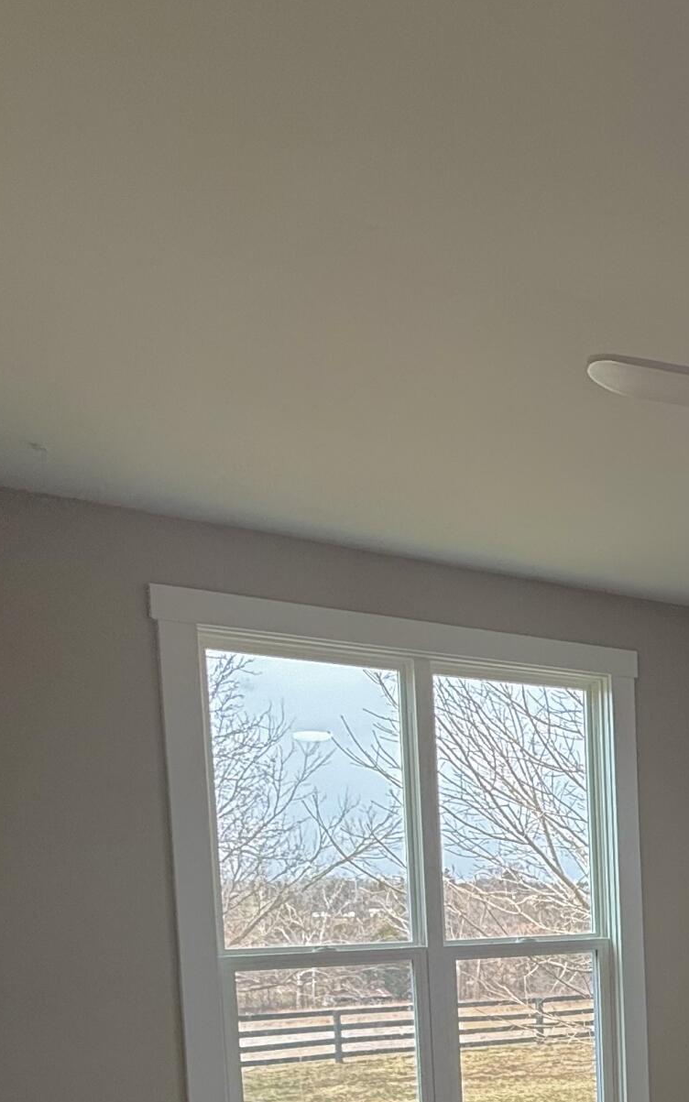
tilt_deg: -5.8
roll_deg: +0.2
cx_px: 850
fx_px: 1111
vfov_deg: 47.6
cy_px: 981
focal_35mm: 37
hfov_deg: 29.2
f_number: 2.2
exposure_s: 1/239
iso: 64
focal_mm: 2.22
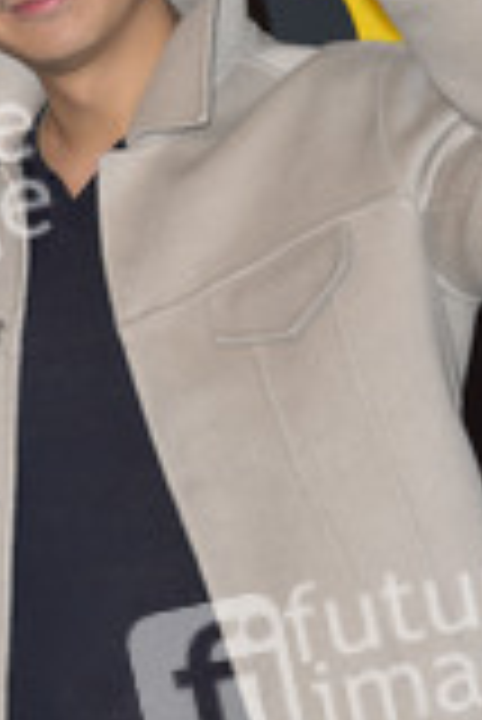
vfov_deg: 9.1
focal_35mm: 225
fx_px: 4509
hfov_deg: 6.1
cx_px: -47
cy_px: 436
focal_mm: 90
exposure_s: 1/250
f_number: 6.3
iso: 320
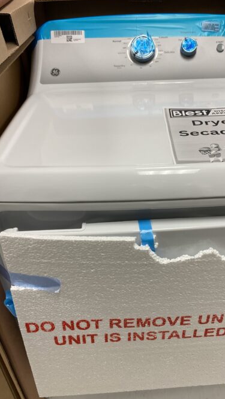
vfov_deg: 57.7
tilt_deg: -37.2
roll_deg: +2.3
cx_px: 142
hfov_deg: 34.5
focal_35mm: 34
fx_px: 360
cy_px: 235
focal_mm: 4.25
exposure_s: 1/63
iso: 64
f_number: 1.8
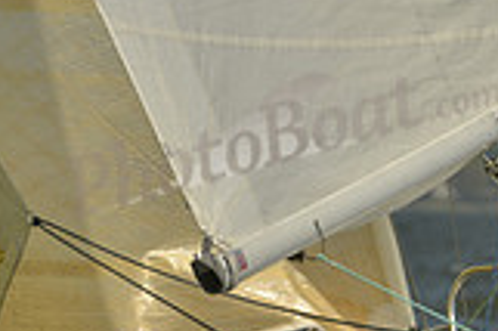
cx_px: 665
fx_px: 12962
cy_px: 255
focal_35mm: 938
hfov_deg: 2.2
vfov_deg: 1.5
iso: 280
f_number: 10
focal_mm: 260
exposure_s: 1/1600
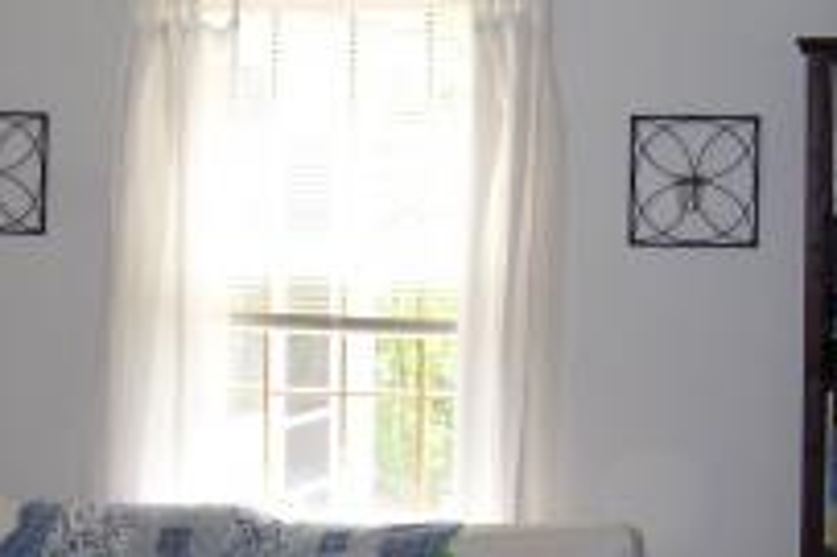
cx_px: 334
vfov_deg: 12.3
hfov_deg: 18.6
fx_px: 2555
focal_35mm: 110
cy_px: 536
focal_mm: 6
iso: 80
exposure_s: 1/60
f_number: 2.7
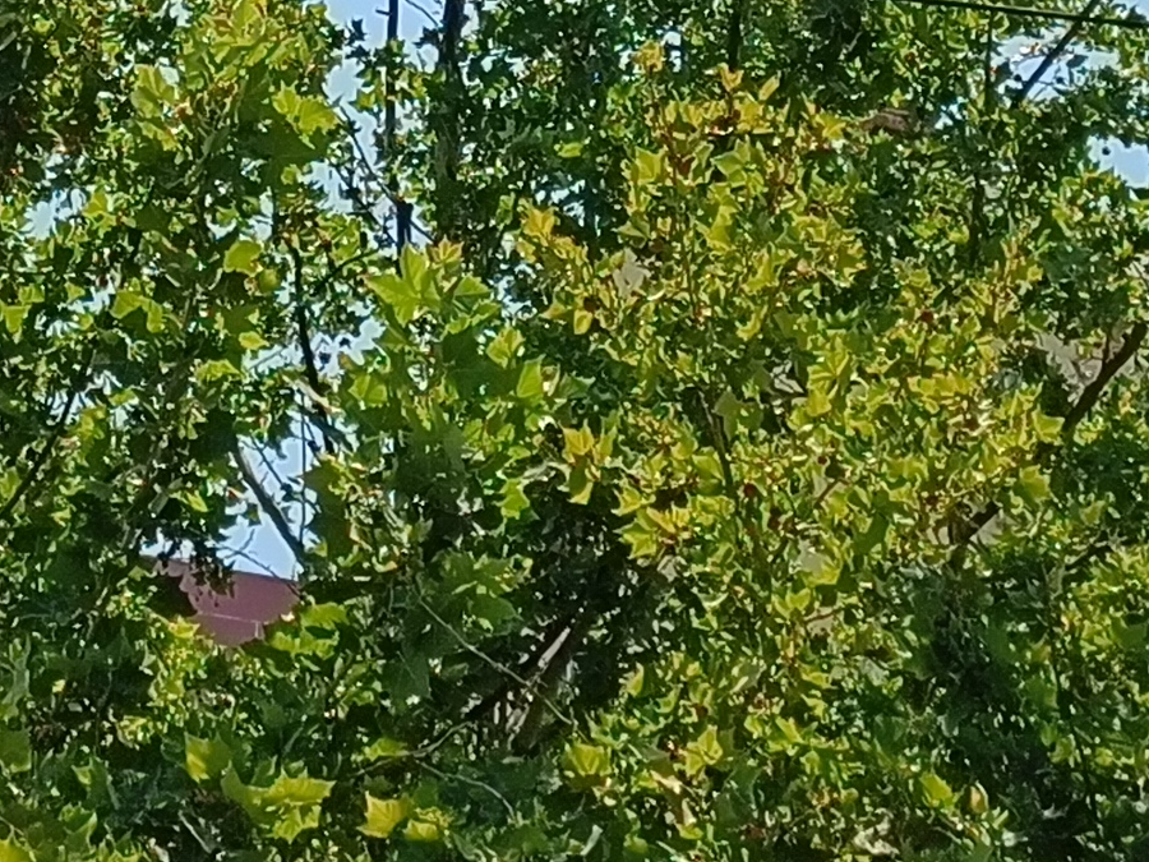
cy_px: -137
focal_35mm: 121
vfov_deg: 12.0
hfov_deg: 16.3
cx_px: 525
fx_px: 4016
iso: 105
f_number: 1.9
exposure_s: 1/952
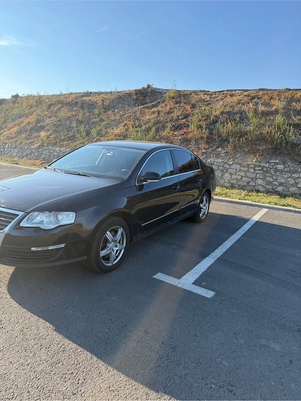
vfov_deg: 71.6
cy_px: 200
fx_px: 278
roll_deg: -5.4
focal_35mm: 24
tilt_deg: -6.9
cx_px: 150
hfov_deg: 56.8
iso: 100
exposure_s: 1/1855
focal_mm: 6.76
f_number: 1.78
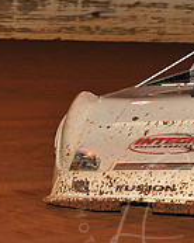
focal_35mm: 220
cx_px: 160
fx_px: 1582
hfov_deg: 7.0
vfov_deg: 8.8
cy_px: 77
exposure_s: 1/320
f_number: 7.1
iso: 800
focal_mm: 70
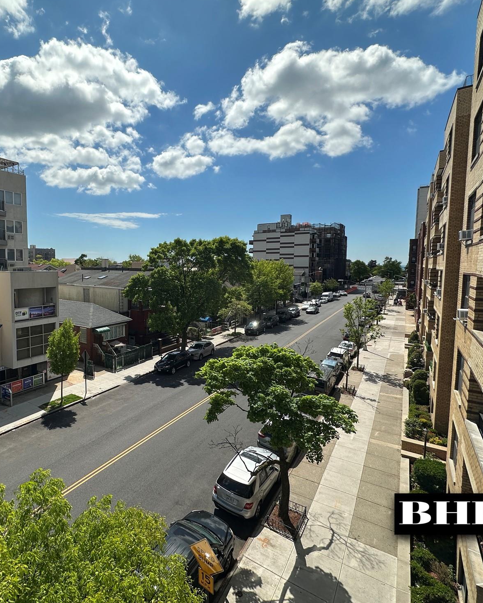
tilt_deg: -4.6
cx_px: 164
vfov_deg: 83.3
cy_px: 289
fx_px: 340
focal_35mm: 19
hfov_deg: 69.0
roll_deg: -0.5
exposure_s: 1/3040
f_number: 2.2
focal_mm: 2.22
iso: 50
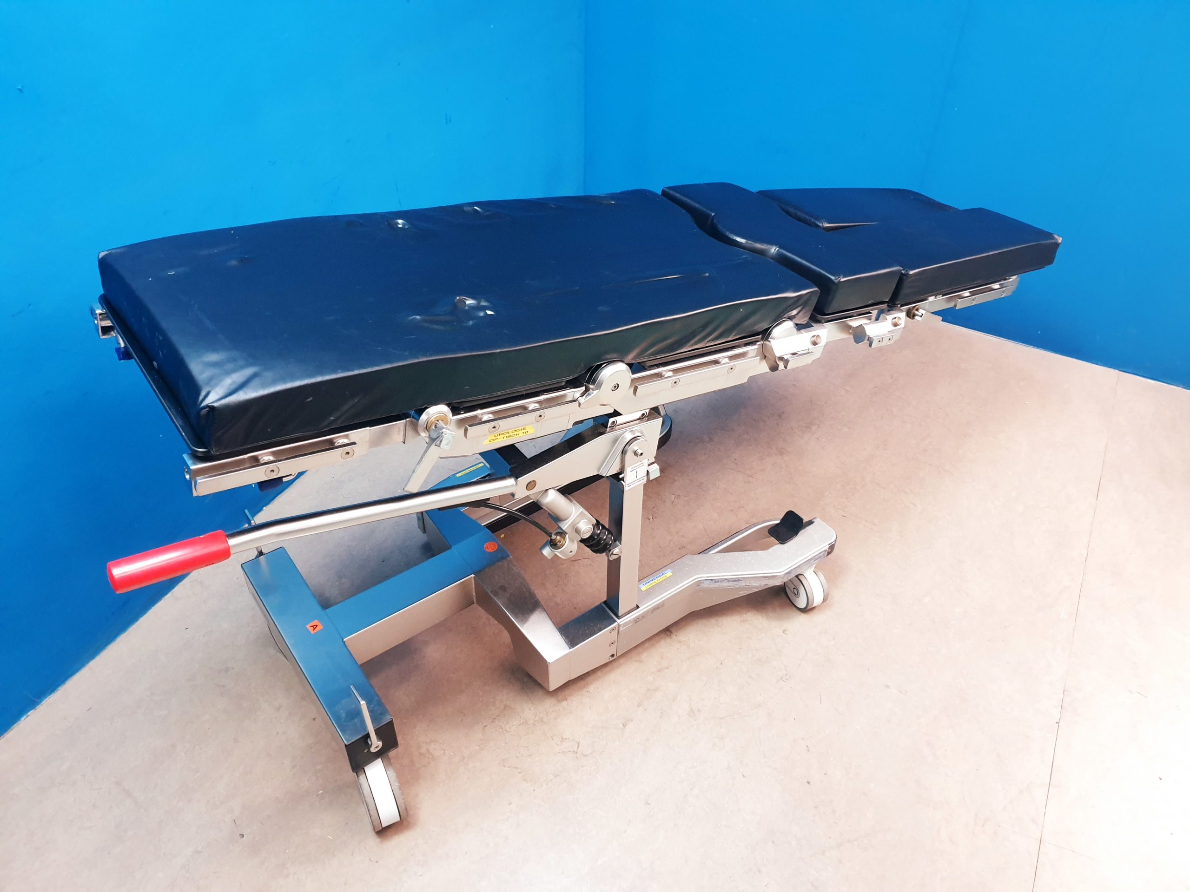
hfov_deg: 67.3
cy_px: 446
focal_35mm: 26
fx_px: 894
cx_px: 595
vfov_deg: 53.1
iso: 250
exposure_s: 1/50
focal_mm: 4.3
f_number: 1.5
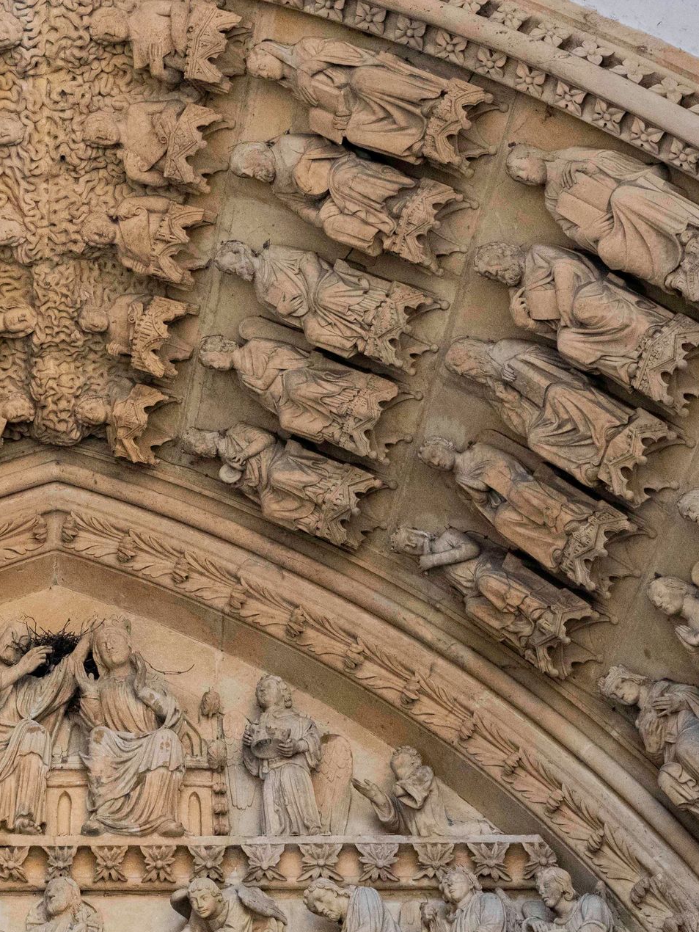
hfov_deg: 14.7
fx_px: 2665
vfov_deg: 19.8
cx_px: 16
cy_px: 447
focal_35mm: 99
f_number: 7.1
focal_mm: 61
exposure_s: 1/1600
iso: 8000
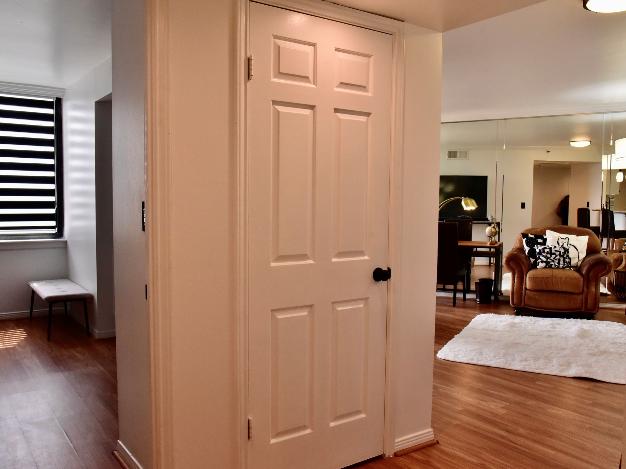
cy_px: 240
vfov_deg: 46.8
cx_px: 298
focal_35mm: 30
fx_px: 543
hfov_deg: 59.9
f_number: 9
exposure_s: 1/320
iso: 4000
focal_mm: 27
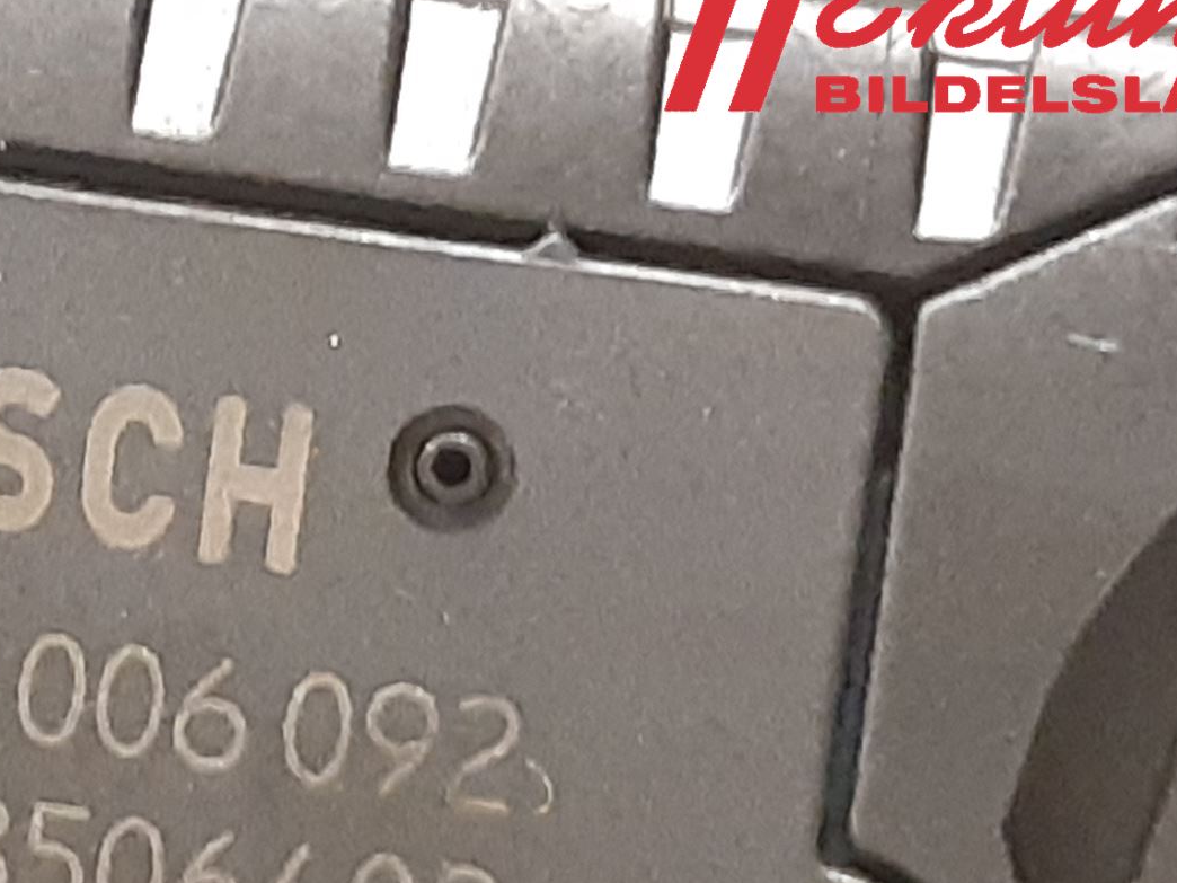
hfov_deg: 36.0
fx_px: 1734
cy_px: 787
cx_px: 202
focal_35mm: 51
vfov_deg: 27.6
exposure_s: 1/25
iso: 400
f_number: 1.7
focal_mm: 3.93
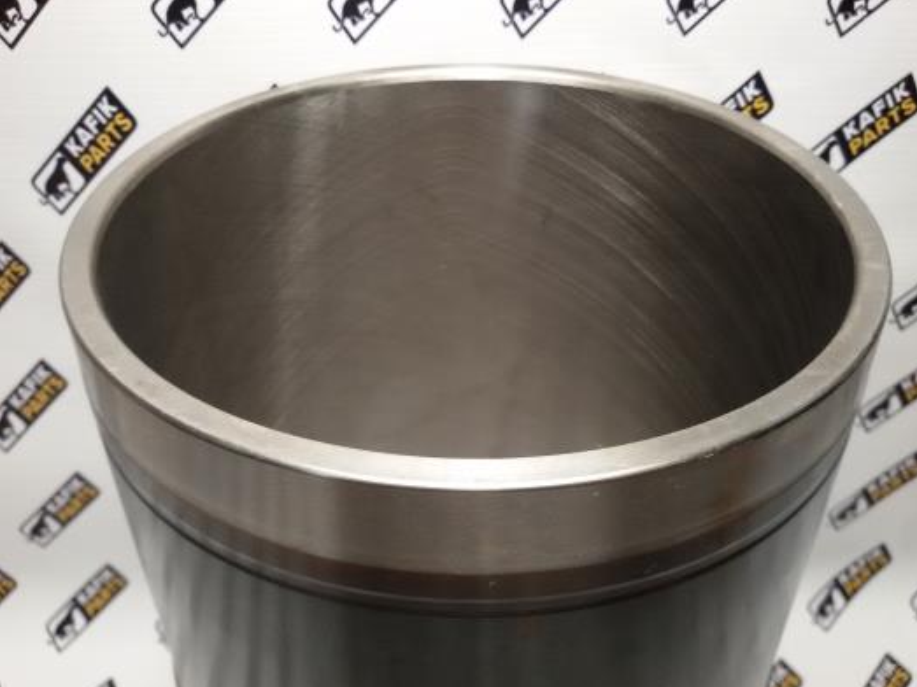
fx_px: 848
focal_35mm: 32
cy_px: 348
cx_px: 472
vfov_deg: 44.1
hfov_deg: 56.8
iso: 125
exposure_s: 1/33
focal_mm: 2.93
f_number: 2.4
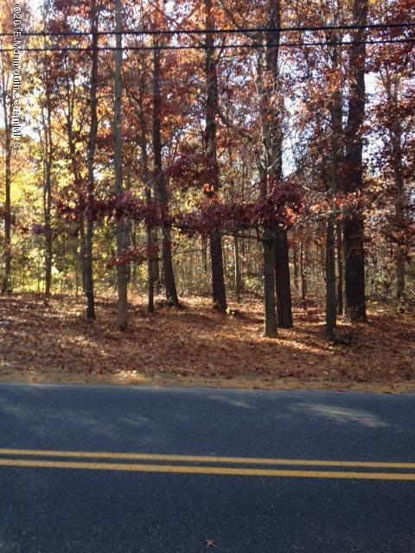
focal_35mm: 35
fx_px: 559
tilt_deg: +3.9
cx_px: 208
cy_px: 276
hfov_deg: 40.7
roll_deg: -0.8
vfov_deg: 52.6
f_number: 2.4
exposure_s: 1/120
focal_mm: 4.28
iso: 50
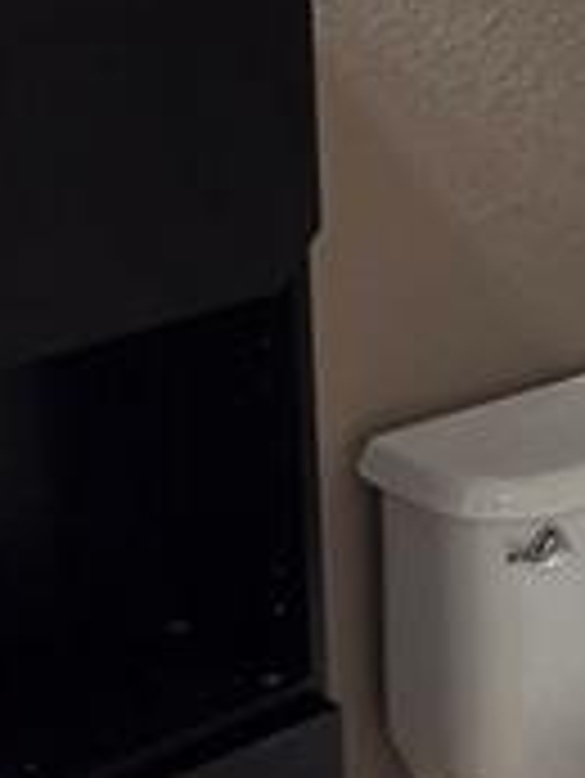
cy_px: 9
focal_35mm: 90
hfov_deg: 16.4
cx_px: 315
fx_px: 2025
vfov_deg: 21.1
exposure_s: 1/120
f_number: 2.2
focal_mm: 2.2
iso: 160
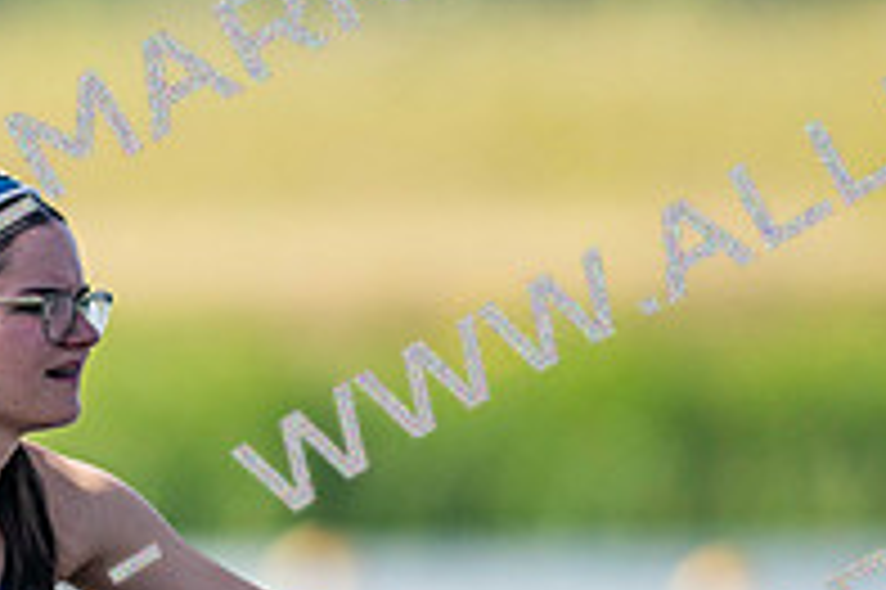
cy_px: 588
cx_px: -94
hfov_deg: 1.2
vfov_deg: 0.8
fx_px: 43475
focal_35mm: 1768
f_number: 5
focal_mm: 600
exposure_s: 1/2500
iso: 280
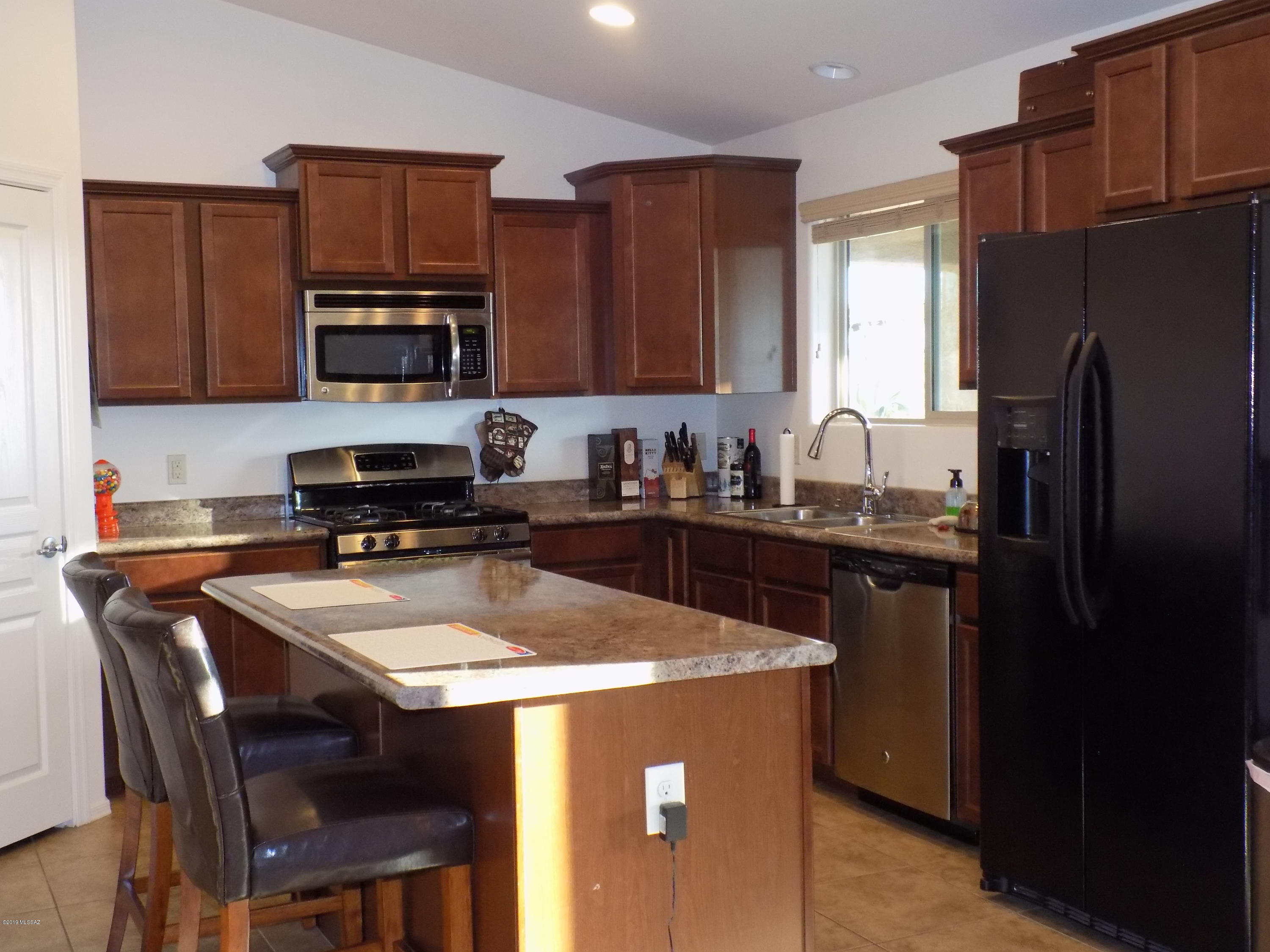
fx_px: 1504
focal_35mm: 41
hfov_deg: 45.8
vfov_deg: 35.1
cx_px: 635
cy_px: 476
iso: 360
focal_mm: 7.3
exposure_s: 1/30
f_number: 3.6
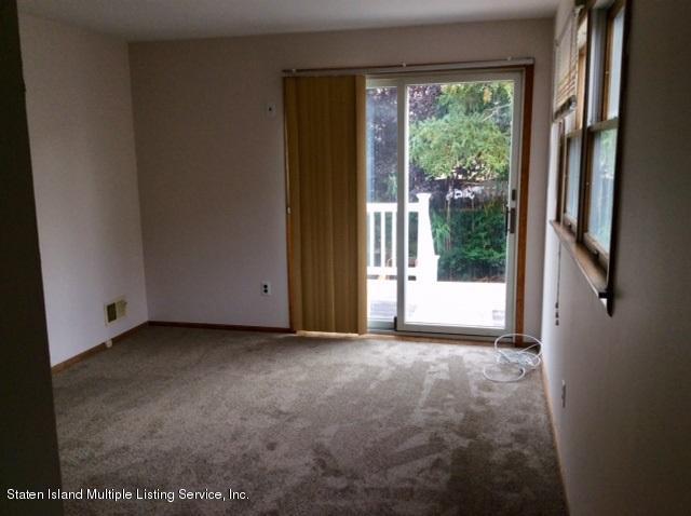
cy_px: 258
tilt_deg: -10.1
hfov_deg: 56.9
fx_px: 638
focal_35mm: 32
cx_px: 346
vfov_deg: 44.1
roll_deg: +1.0
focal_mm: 3.3
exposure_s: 1/60
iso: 50
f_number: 2.4
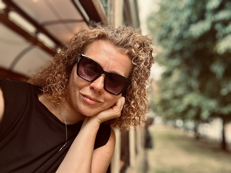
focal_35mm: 30
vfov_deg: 46.8
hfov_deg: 60.0
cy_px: 86
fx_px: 200
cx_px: 116
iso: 40
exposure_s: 1/121
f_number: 1.9
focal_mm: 2.69
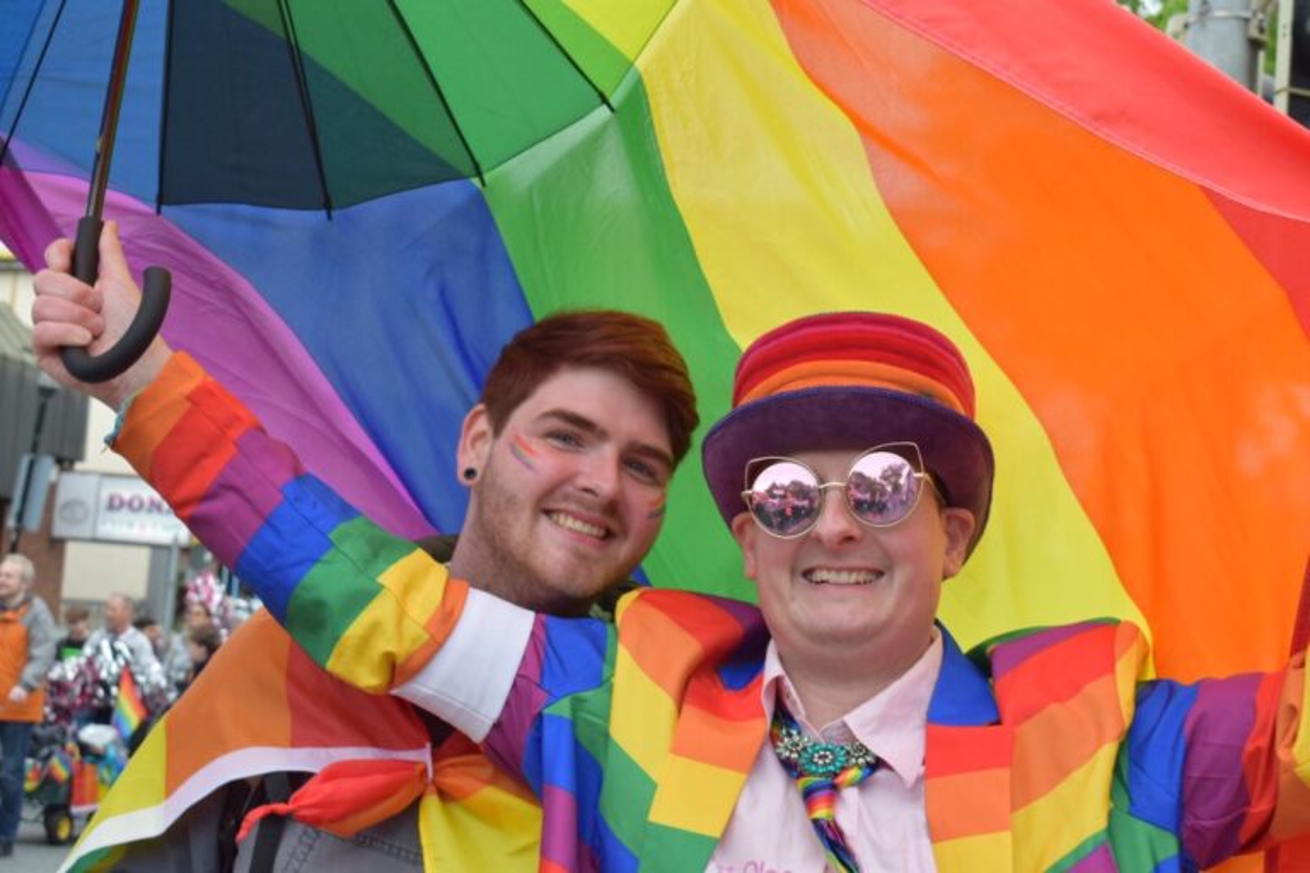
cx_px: 655
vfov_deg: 23.8
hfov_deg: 35.1
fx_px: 2074
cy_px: 436
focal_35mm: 57
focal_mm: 38
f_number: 7.1
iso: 400
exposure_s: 1/200
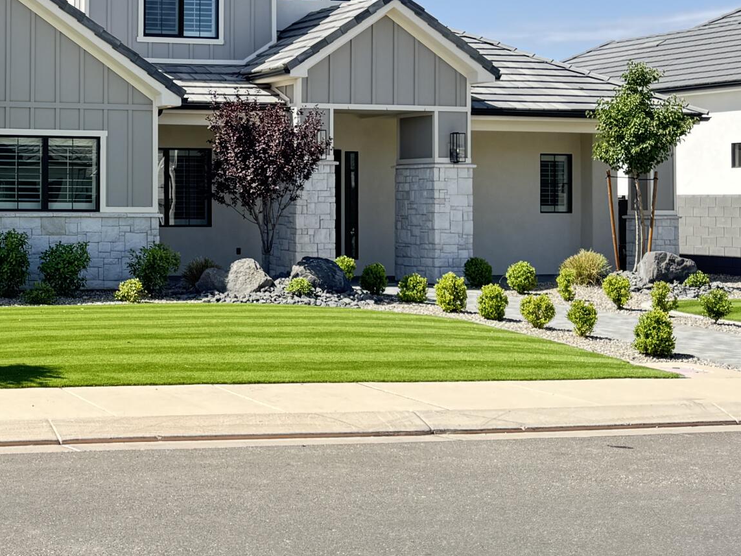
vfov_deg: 23.1
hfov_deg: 28.3
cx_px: -45
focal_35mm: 63
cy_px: 165
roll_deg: +0.0
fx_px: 1348
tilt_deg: +2.5
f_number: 1.78
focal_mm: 6.76
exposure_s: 1/730
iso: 80
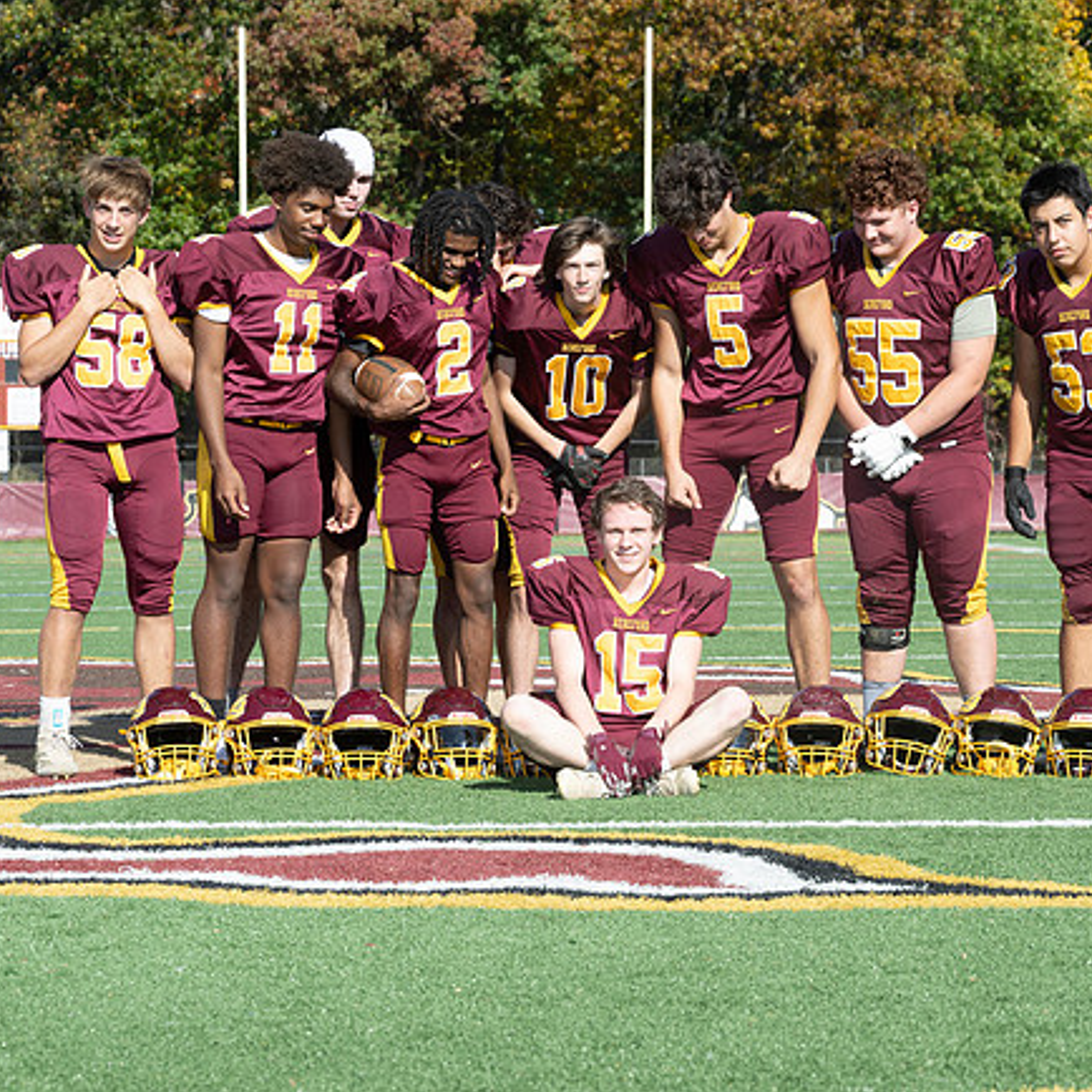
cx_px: 719
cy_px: 632
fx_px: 3712
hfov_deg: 16.7
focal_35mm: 104
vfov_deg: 16.7
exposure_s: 1/250
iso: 100
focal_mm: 70
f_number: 7.1
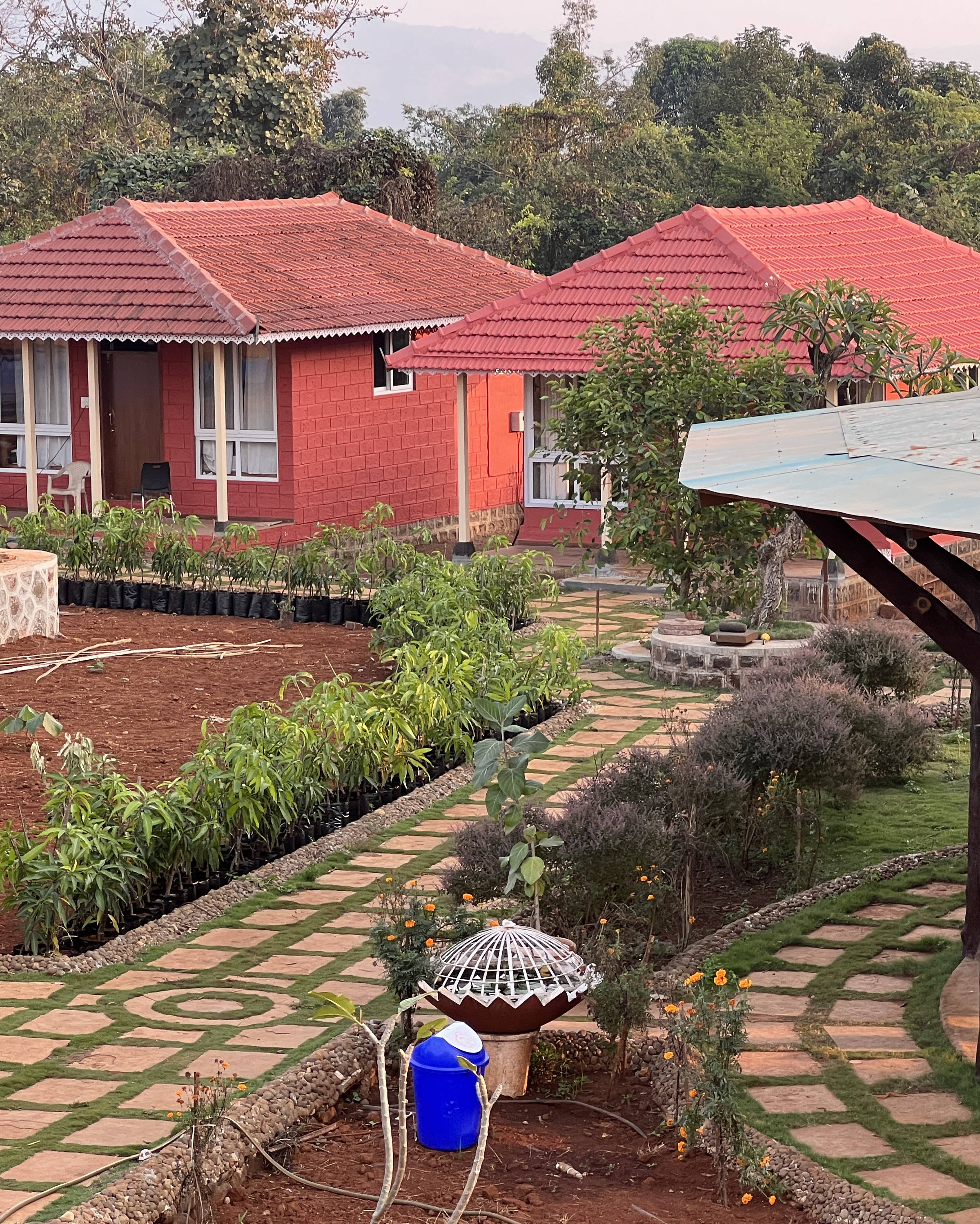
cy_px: 611
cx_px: 631
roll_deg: +0.3
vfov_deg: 19.0
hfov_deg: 15.2
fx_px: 3662
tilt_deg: -6.6
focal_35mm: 101
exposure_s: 1/121
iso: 80
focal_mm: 9
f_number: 2.8
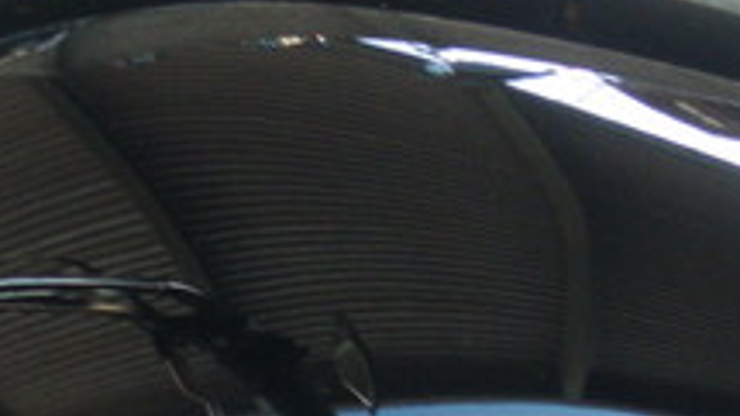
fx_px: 2865
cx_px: 430
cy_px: 650
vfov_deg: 8.1
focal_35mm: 146
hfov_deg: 14.7
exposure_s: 1/50
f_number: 3.5
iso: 160
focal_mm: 6.3
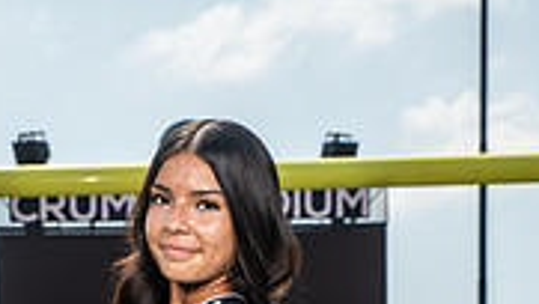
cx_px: 214
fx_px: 1787
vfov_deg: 9.0
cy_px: 668
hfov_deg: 17.1
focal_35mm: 125
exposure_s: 1/320
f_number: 7.1
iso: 100
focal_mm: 48
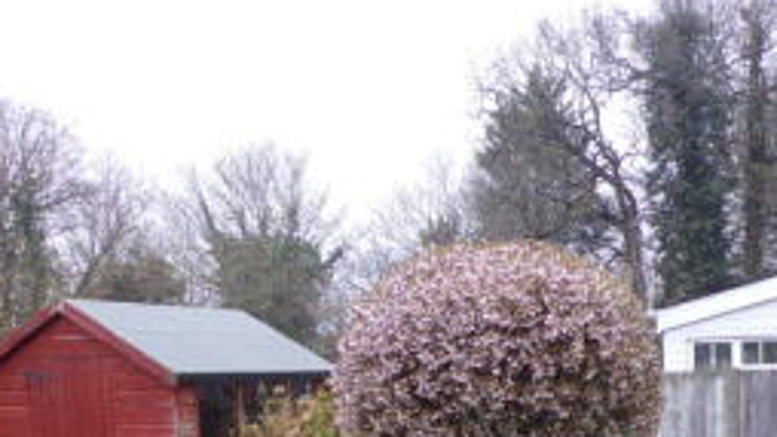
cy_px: 555
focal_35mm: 60
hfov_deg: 33.8
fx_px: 1236
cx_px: 623
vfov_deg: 18.7
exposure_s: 1/80
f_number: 4.3
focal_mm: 4.3
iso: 80
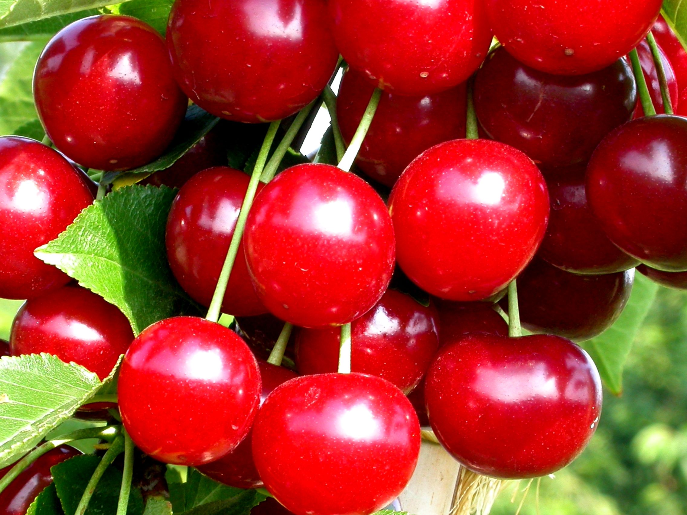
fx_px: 2659
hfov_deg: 14.7
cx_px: 344
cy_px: 258
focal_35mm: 134
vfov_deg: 11.1
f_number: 9.4
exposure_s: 1/29.4
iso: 100
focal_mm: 27.7
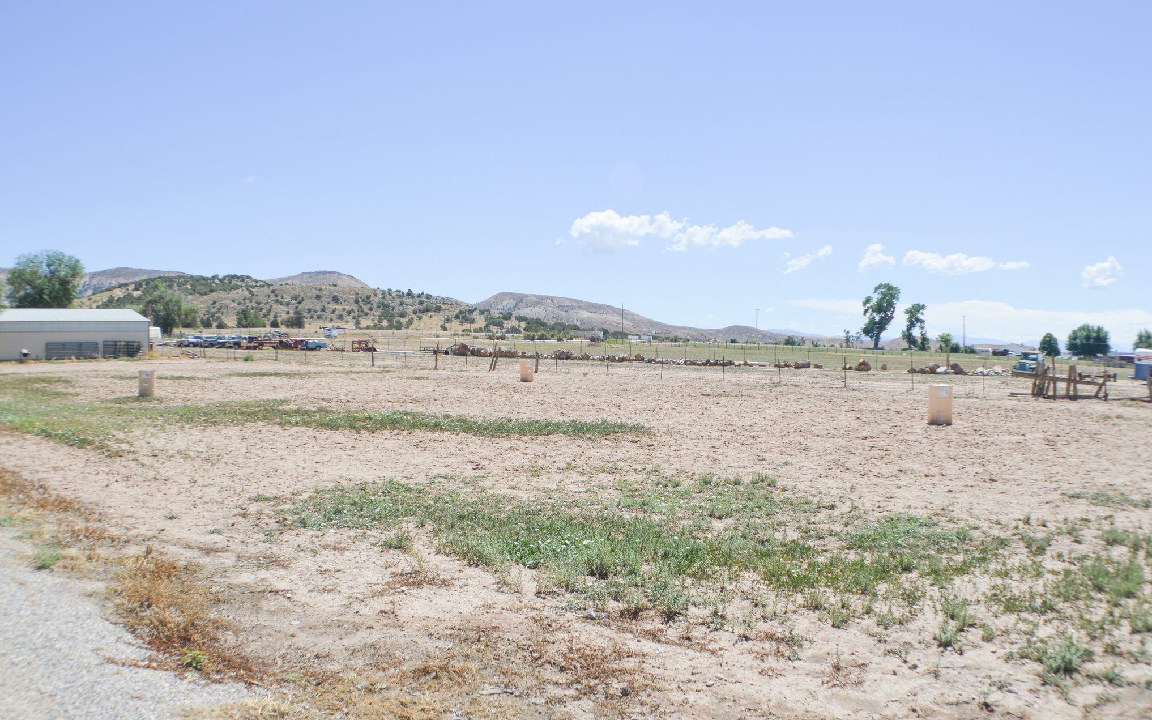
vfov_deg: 32.0
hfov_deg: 49.3
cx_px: 575
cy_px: 376
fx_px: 1256
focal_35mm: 40
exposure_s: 1/250
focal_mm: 26
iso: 100
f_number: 8
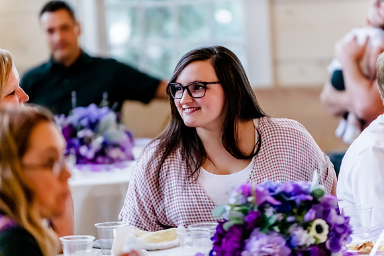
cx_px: 192
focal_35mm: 200
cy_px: 128
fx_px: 2134
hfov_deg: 10.3
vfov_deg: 6.9
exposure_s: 1/320
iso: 3200
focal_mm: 200
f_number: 2.8
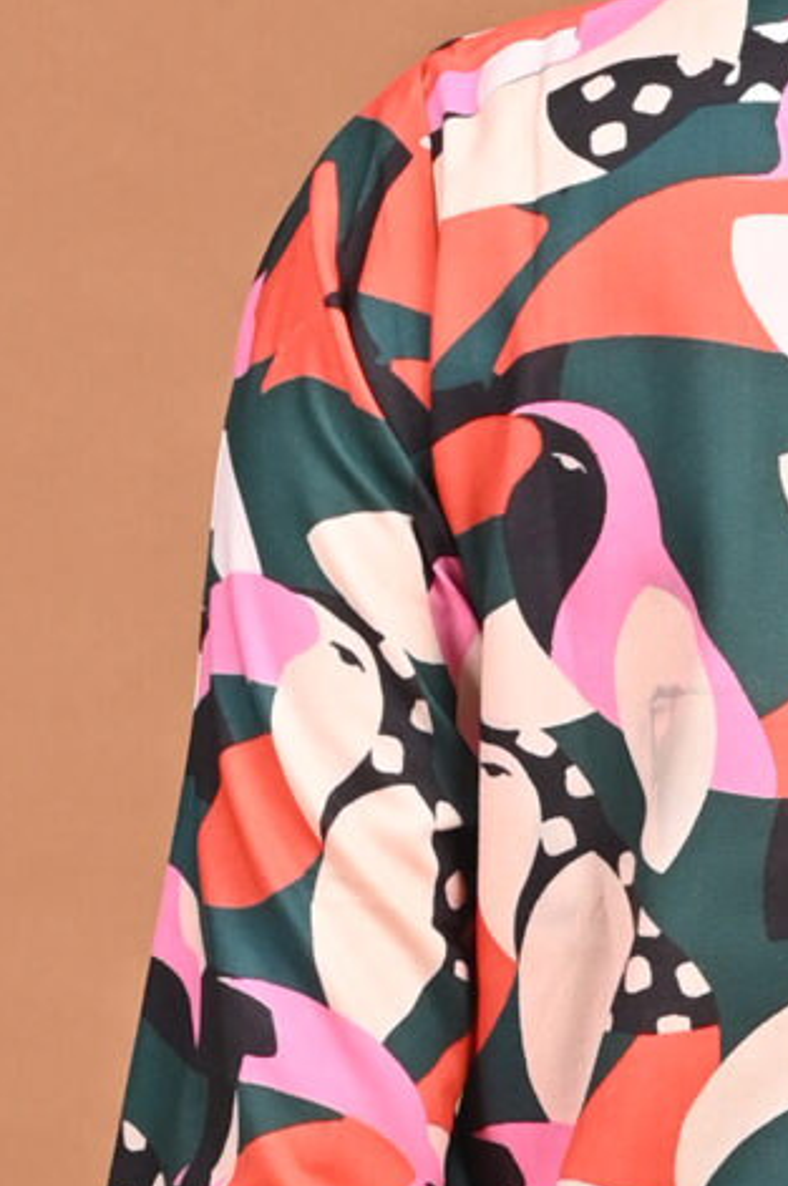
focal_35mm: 326
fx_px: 10727
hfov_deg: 4.2
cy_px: 2004
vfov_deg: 6.2
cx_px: 988
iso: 250
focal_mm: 60
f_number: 8
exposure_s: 1/200
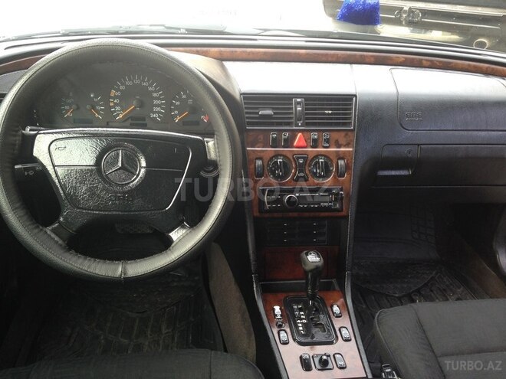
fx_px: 482
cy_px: 190
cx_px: 253
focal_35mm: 33
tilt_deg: -29.1
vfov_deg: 42.9
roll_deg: -0.1
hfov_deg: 55.4
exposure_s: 1/30
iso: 50
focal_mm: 4.12
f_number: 2.4
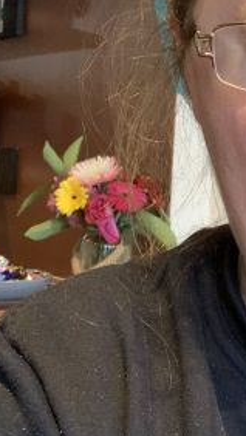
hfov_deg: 15.5
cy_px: 187
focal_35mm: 74
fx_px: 857
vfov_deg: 28.5
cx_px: 328
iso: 160
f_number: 2.2
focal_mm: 2.87
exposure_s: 1/50
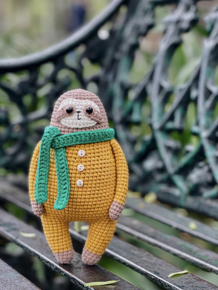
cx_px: 71
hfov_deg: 19.3
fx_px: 638
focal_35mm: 76
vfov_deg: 25.7
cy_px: 144
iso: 125
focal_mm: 6
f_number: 2
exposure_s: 1/120
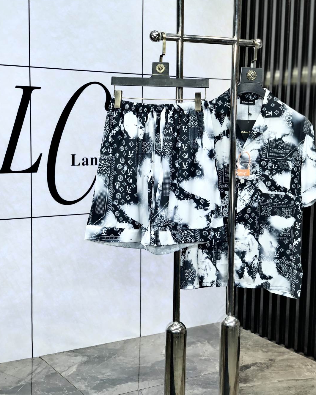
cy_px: 191
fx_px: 643
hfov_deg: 27.6
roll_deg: -0.4
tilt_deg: -4.4
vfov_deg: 34.1
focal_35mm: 55
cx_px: 159
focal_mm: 6
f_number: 2.4
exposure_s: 1/302
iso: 16
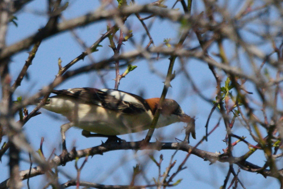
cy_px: 94
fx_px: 4720
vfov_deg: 2.3
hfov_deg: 3.4
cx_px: 142
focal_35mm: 600
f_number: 6.3
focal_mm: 600
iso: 800
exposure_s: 1/3200
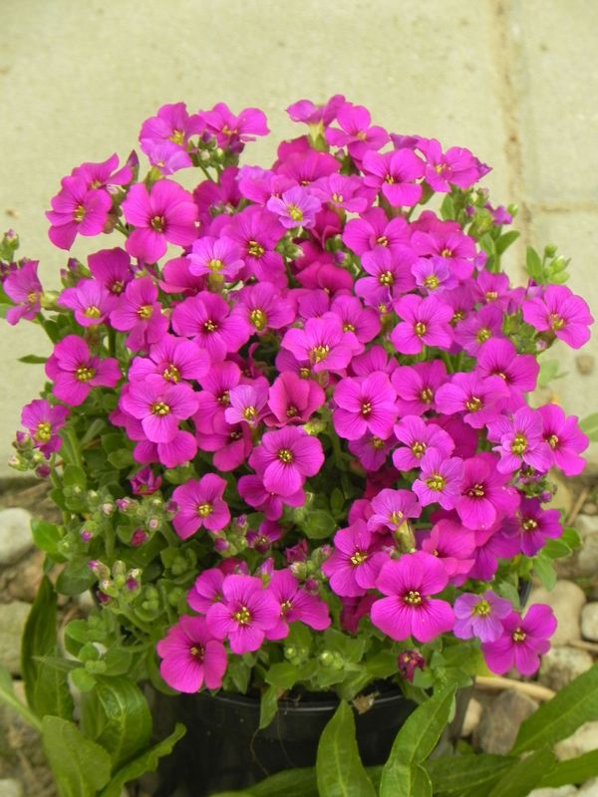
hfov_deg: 7.0
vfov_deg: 9.3
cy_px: 398
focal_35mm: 212
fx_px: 4883
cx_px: 299
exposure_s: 1/400
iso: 160
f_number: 5
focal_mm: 37.7
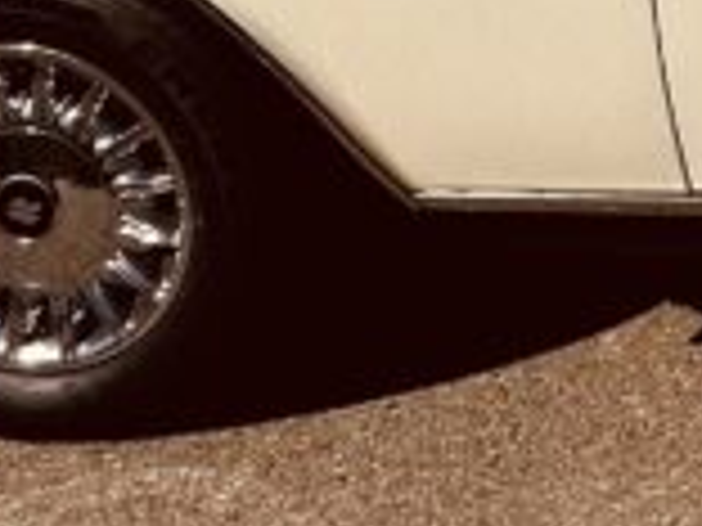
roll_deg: -0.6
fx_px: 1866
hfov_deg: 16.6
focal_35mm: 92
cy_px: -315
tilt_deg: -8.4
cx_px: 1372
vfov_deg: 14.7
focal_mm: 2.22
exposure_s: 1/4292
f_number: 2.2
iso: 50
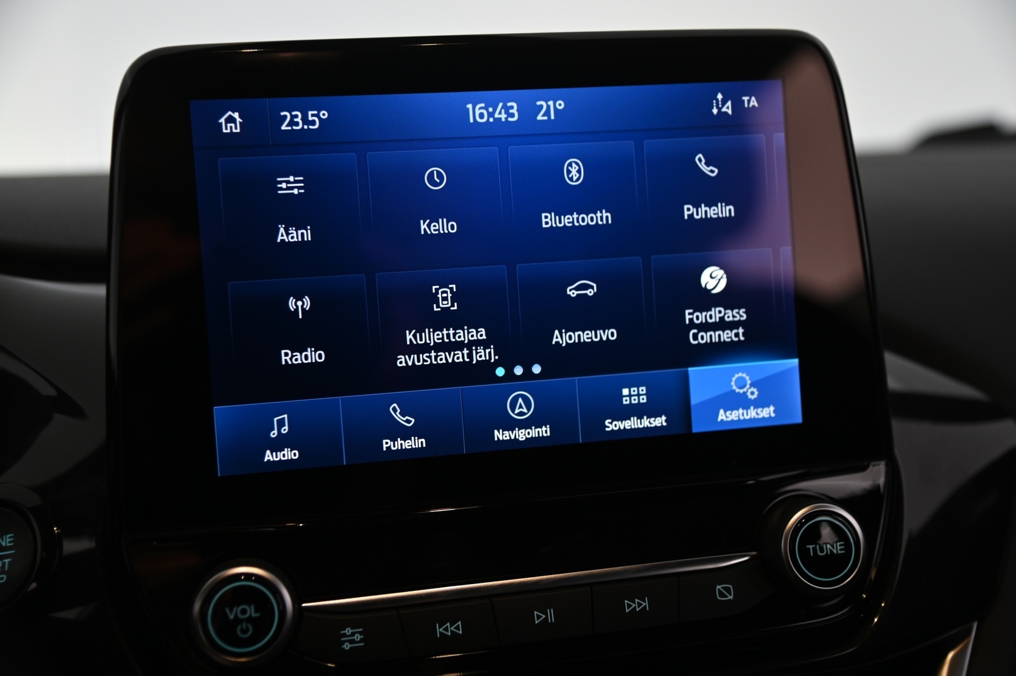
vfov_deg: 26.9
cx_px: 508
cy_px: 338
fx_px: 1410
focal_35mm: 50
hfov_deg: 39.6
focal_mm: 50
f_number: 4
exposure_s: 1/50
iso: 1000
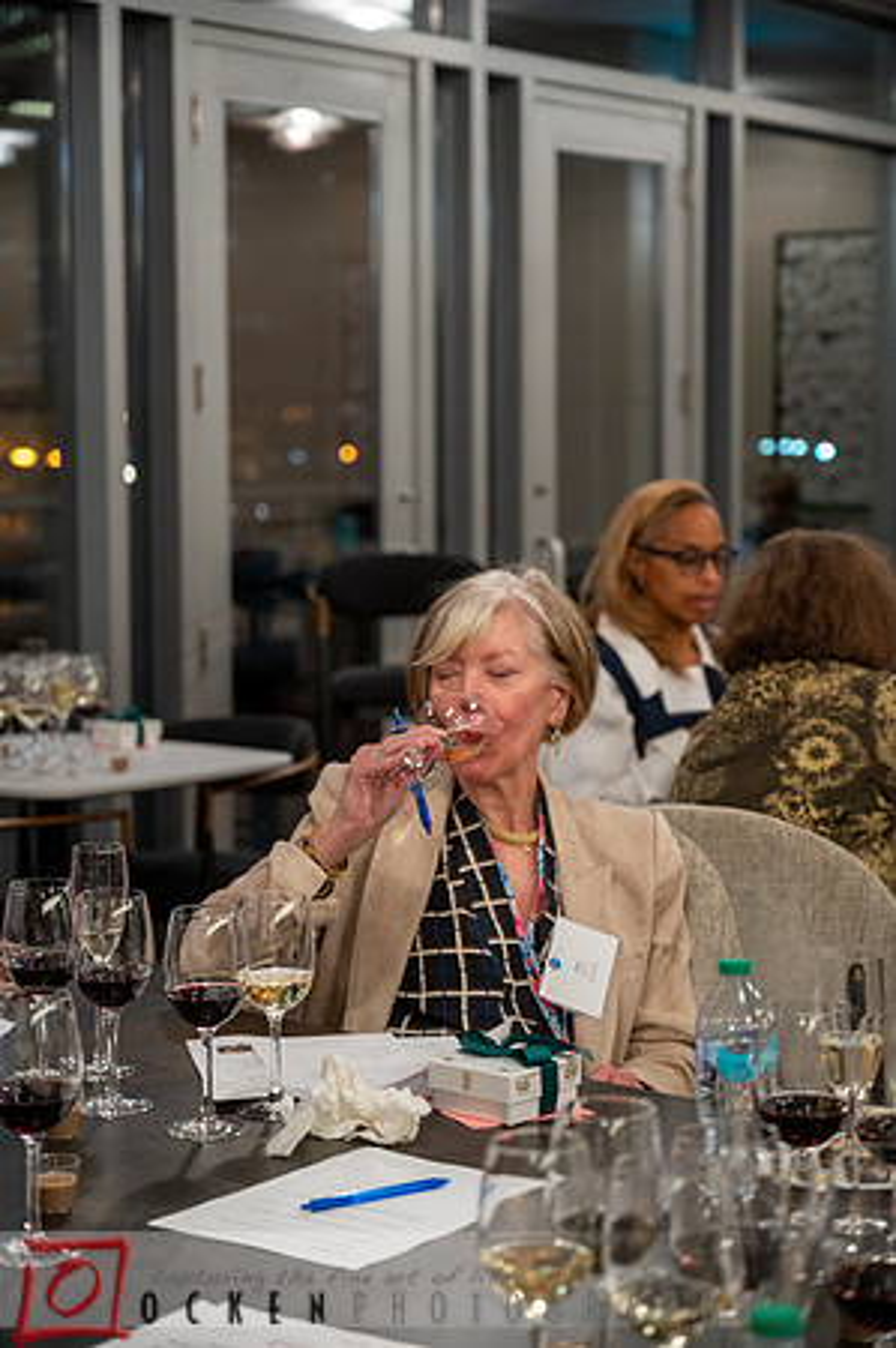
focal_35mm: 70
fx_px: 2619
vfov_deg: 28.9
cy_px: 674
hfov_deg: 19.4
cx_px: 448
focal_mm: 70
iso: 2000
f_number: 4
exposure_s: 1/100
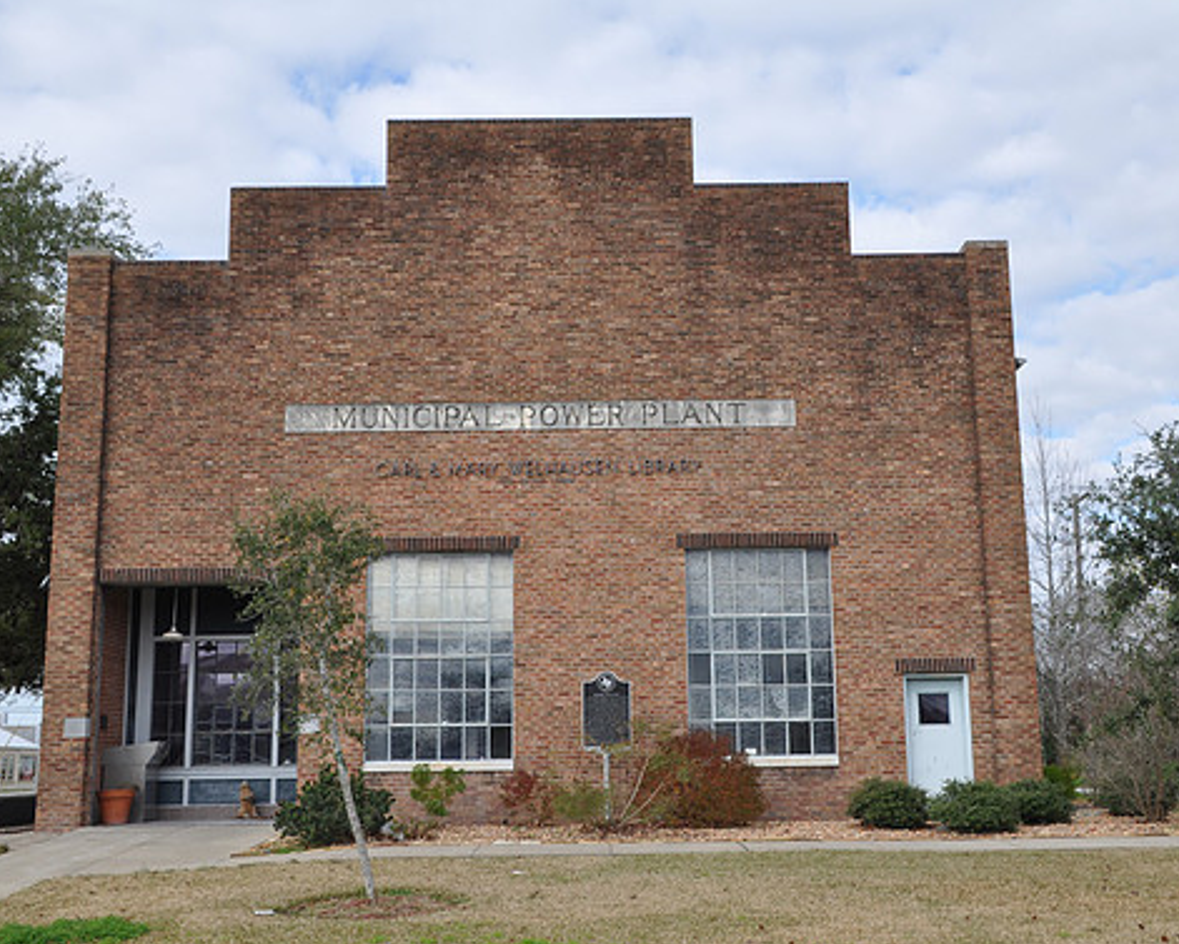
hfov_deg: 41.1
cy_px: 477
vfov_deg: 33.4
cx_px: 616
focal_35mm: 45
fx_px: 1571
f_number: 11
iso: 200
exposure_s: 1/125
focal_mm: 26
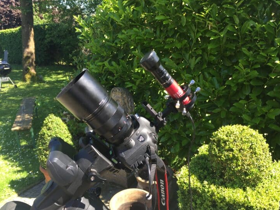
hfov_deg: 60.0
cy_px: 106
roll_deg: +0.9
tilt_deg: -17.2
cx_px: 143
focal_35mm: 30
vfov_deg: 46.8
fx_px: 243
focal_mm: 4.15
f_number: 2.2
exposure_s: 1/222
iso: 32
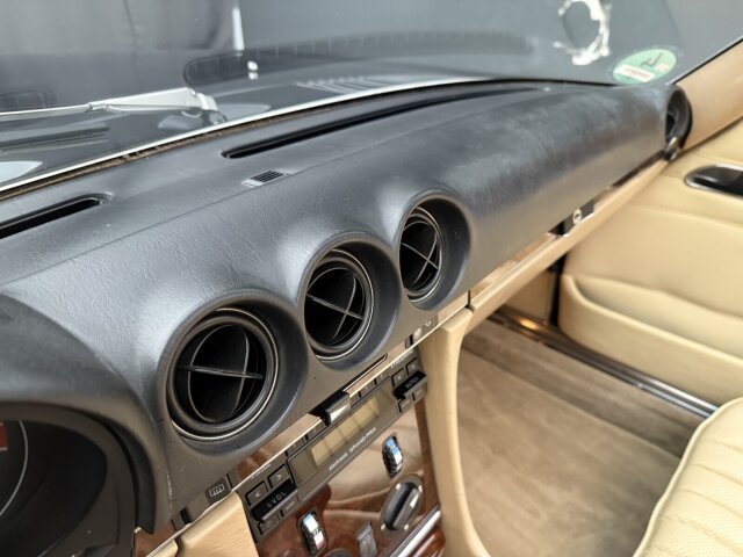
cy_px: 278
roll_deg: -0.5
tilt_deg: -32.6
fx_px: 515
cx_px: 372
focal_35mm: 24
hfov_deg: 71.6
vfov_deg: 56.8
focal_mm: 6.76
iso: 640
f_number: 1.78
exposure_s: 1/33
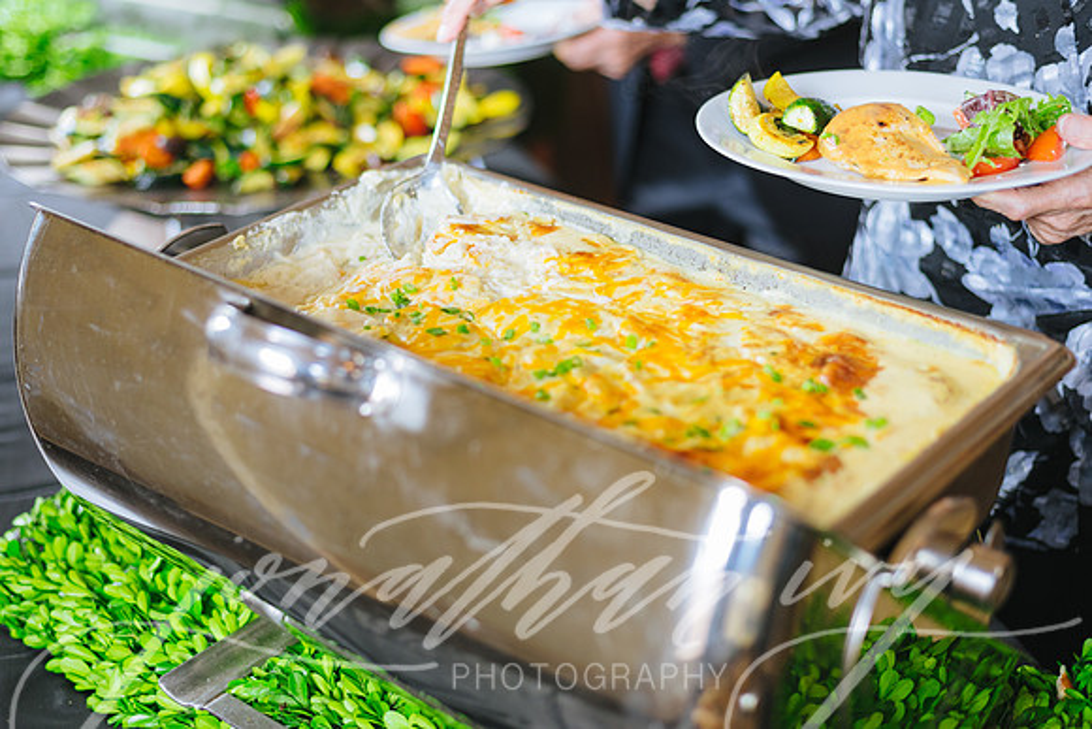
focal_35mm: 50
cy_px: 364
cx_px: 546
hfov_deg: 39.6
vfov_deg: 27.0
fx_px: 1517
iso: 800
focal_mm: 50
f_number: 2.2
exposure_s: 1/200
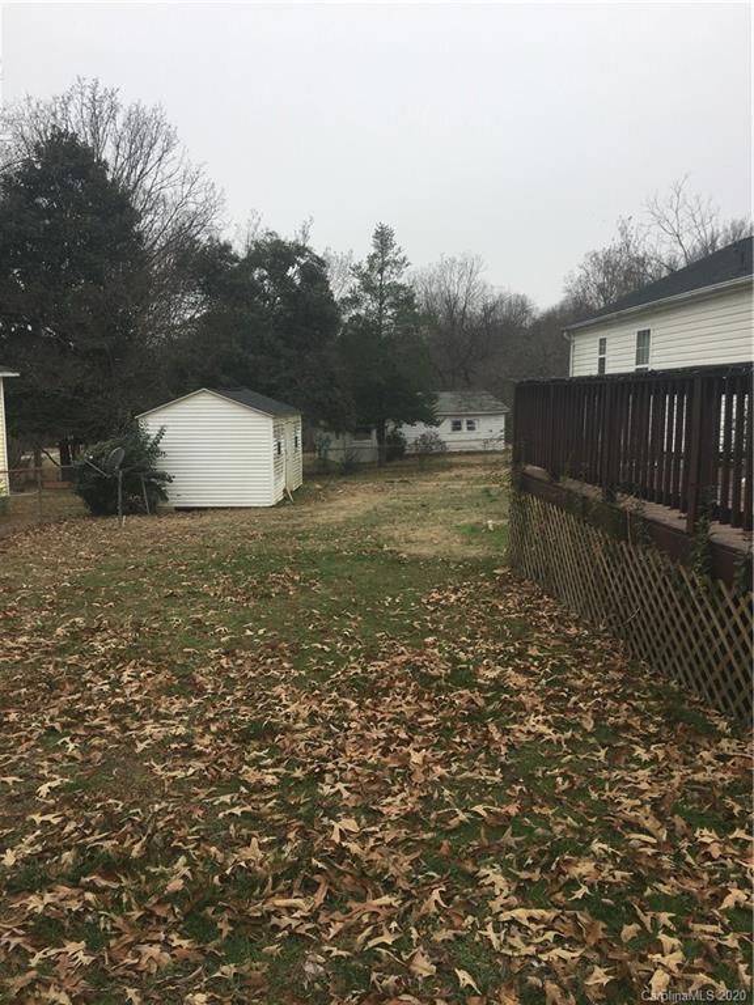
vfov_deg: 61.7
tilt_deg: -8.9
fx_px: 842
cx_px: 377
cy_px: 502
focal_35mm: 29
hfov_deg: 48.2
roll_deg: +0.0
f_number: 2.2
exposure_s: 1/469
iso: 25
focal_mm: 4.15
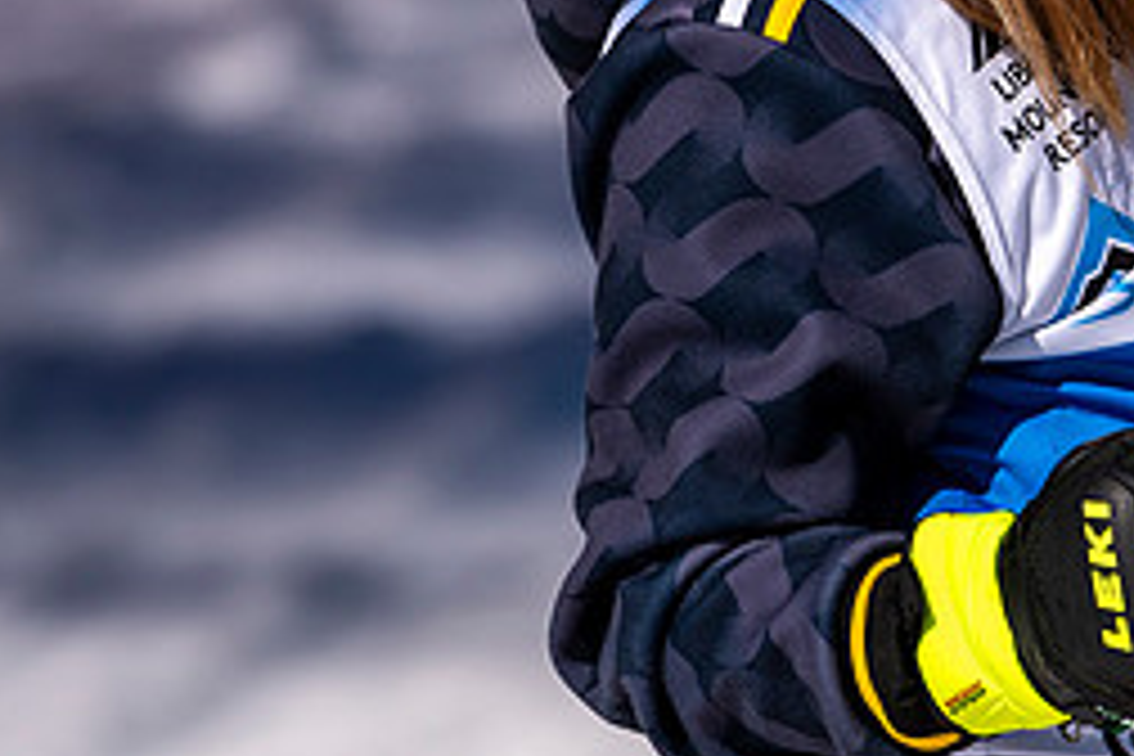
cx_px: 1097
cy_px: -248
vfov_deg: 1.1
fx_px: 37923
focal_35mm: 1204
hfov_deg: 1.7
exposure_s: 1/2000
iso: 200
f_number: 8
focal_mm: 400
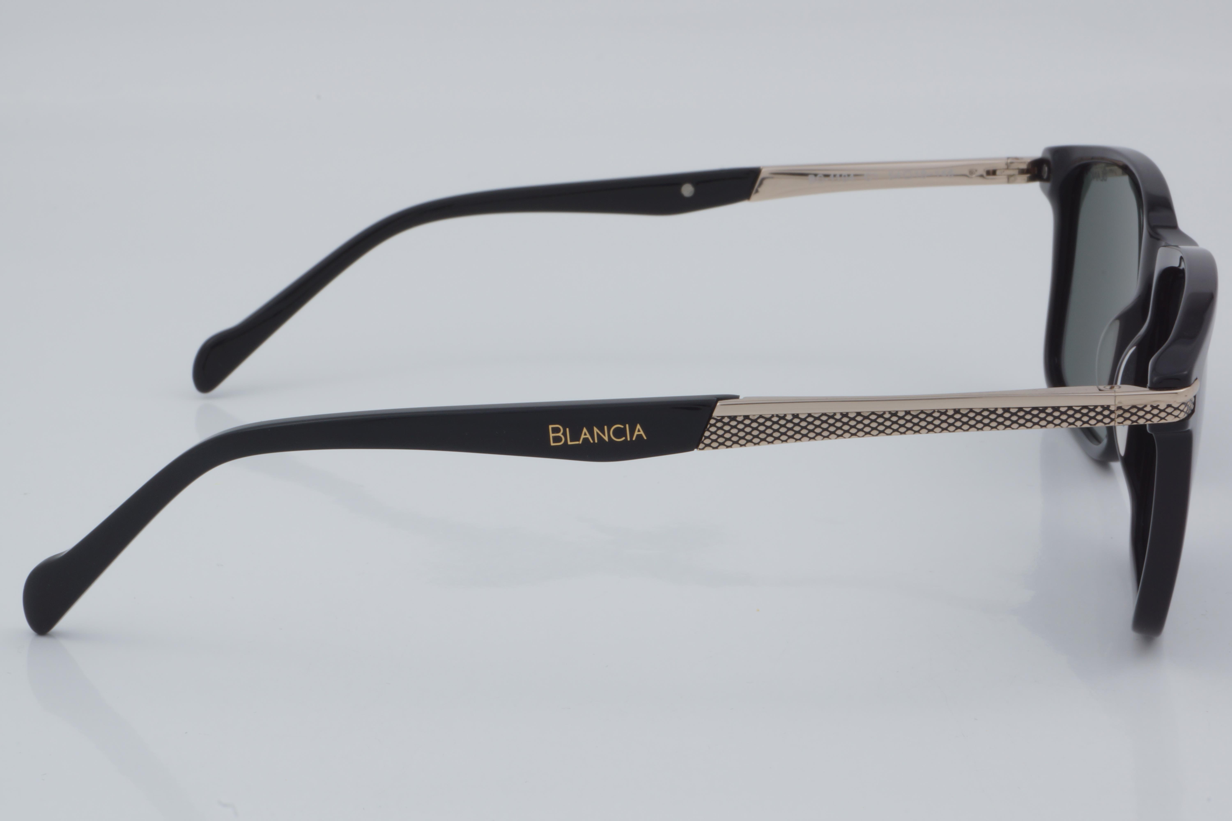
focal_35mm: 75
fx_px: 2566
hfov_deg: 27.0
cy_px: 410
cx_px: 616
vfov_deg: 18.2
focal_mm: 50
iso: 100
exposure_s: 1/4
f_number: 32
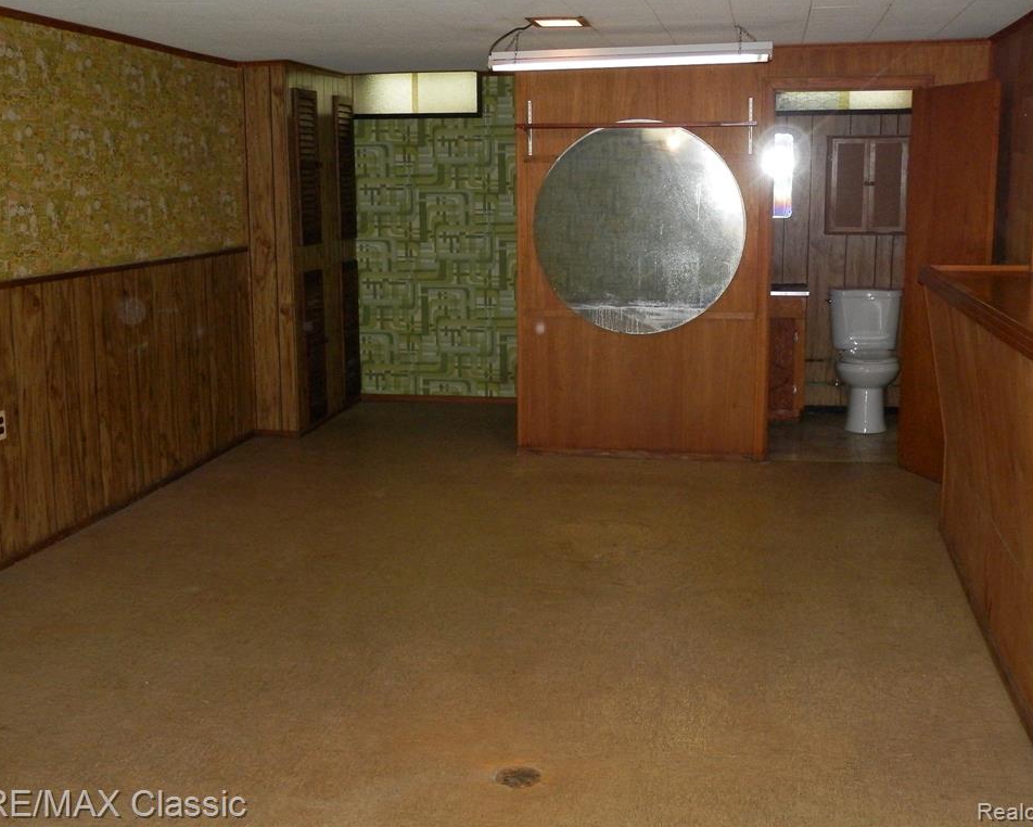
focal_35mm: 42
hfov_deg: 43.8
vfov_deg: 35.7
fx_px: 1284
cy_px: 412
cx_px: 532
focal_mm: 7.2
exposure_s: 1/100
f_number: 3.5
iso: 320
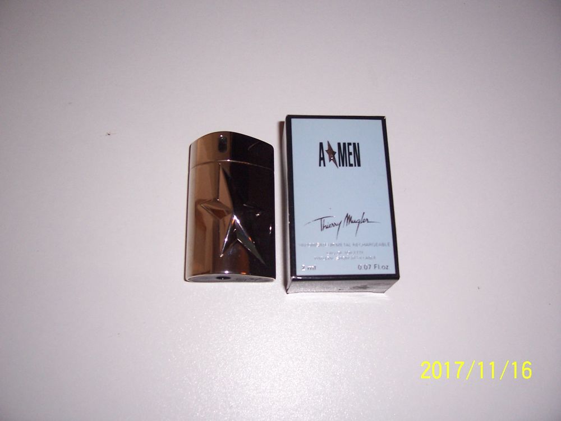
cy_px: 210
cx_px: 280
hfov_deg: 54.0
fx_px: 551
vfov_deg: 41.8
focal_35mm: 34
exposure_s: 1/60
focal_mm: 5.6
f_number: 2.7
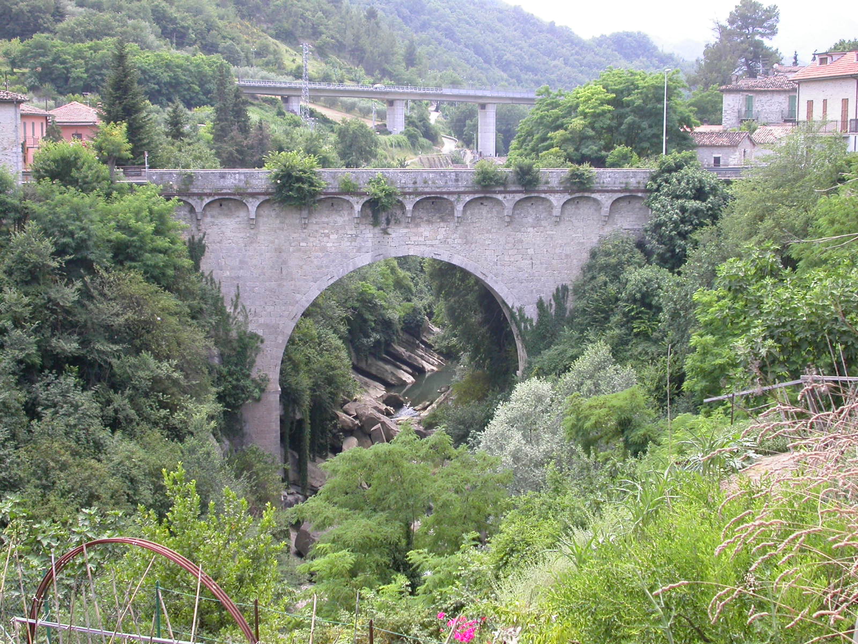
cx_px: 429
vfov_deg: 27.0
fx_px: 1338
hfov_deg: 35.5
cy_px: 322
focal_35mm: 54
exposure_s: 1/131
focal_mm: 11.3
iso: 100
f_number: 3.8
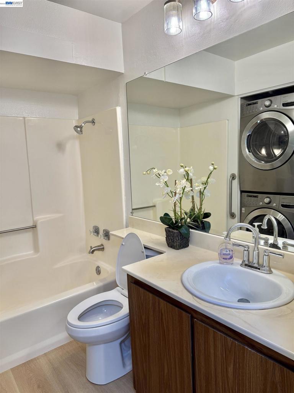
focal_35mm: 24
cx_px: 147
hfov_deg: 56.8
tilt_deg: -7.3
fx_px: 272
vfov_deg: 71.6
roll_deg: +2.2
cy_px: 196
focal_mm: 6.76
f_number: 1.78
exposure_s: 1/120
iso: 100
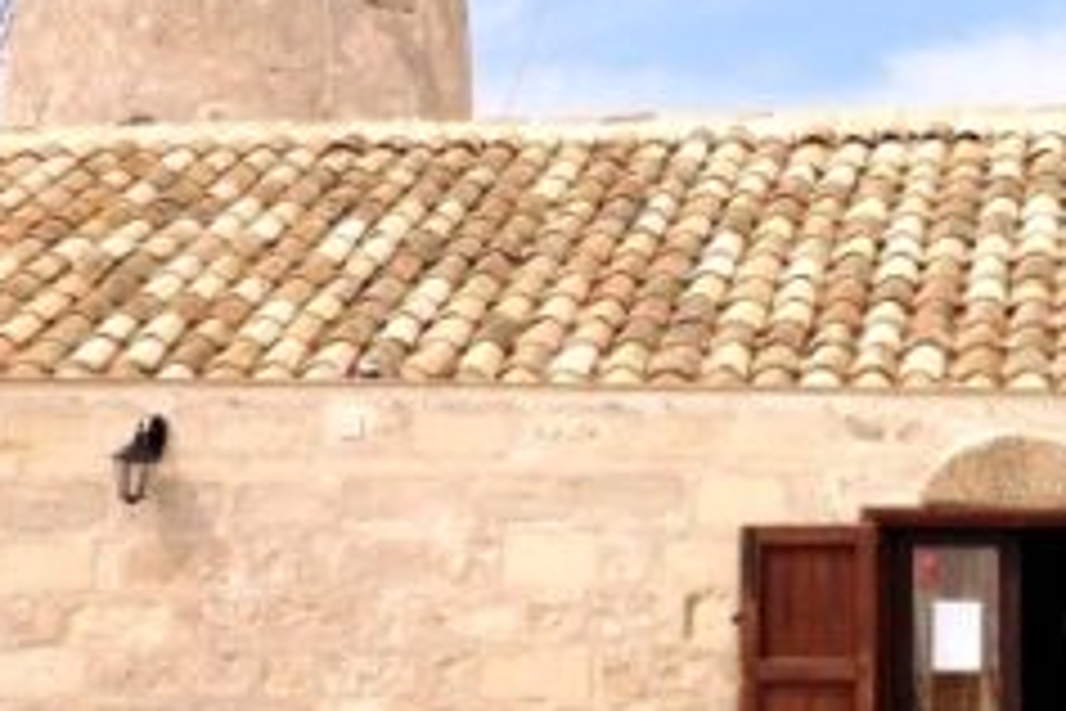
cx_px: 864
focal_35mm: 101
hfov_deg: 20.0
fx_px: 2990
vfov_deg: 13.5
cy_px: 144
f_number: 2.4
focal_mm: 4.12
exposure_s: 1/2169
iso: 50
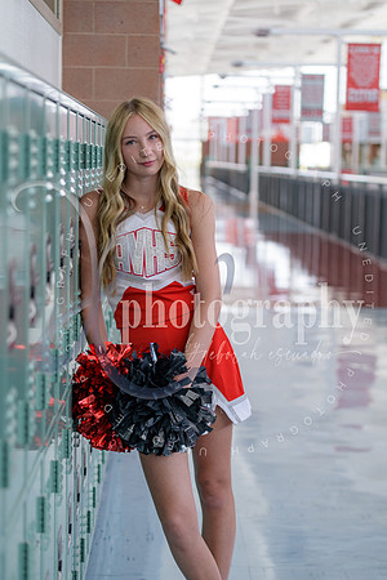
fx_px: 1129
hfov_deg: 19.5
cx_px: 194
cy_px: 290
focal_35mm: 70
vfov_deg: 28.8
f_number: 2.8
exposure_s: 1/125
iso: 250
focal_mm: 70
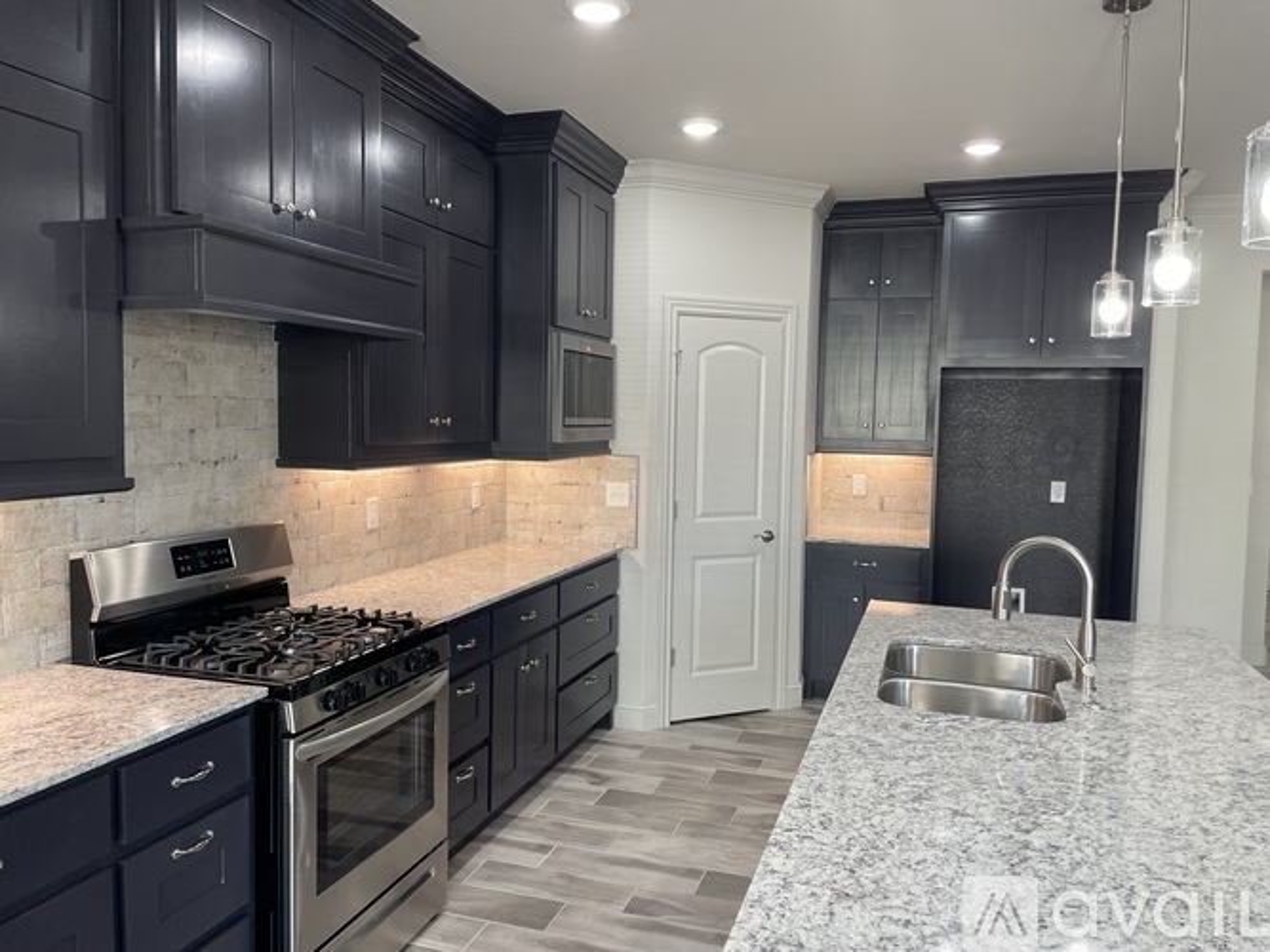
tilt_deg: -2.0
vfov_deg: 53.0
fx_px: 954
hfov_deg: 67.3
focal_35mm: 26
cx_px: 635
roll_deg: -2.0
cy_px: 476
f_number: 1.6
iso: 125
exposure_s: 1/120
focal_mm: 4.2
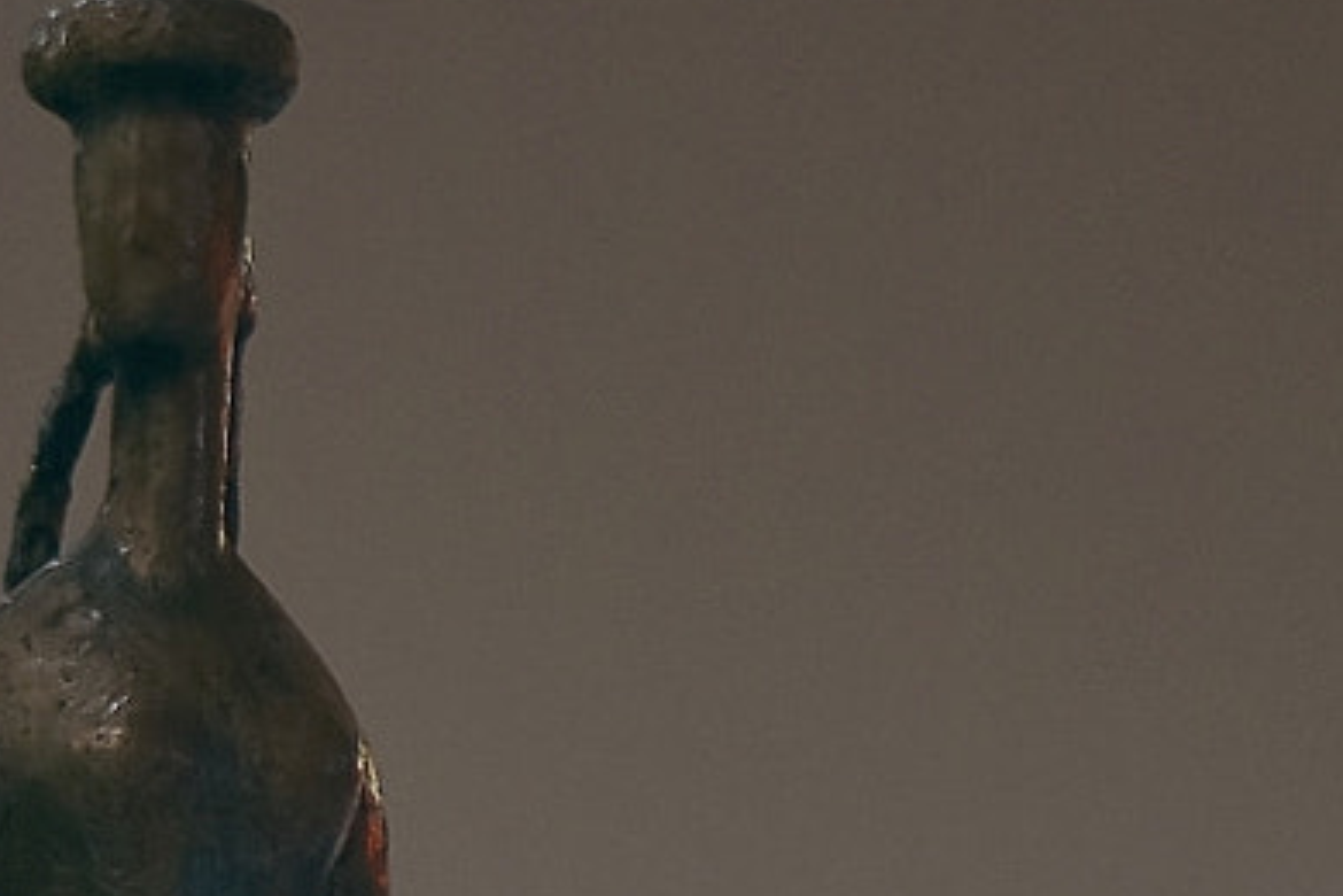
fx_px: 7647
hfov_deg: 10.0
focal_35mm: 205
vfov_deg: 6.7
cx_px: 114
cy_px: 1042
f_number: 1.8
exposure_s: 1/100
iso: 450
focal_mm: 50
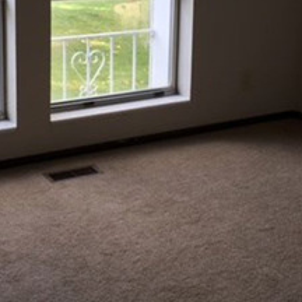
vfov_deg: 22.3
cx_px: 144
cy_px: 45
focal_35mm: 76
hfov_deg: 22.8
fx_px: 750
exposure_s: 1/60
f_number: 2.2
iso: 25
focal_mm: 4.15
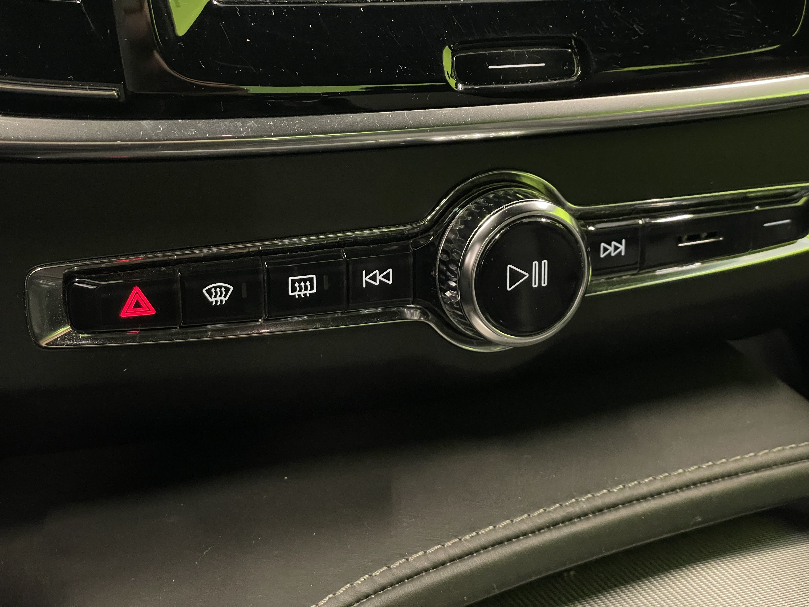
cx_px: 404
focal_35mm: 52
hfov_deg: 36.8
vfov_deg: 28.0
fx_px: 1215
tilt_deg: -29.9
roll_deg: -6.9
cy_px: 304
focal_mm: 6
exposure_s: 1/50
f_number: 2
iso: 800
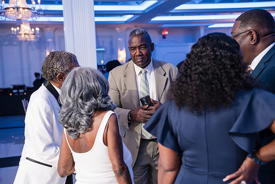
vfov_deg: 23.4
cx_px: 138
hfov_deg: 34.5
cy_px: 92
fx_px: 443
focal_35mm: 58
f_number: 4
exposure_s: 1/250
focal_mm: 58
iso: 2000
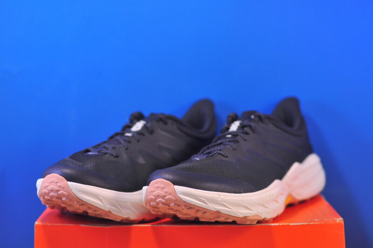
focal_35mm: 75
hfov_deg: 27.0
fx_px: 776
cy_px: 124
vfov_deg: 18.1
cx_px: 186
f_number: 2.2
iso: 250
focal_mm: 50
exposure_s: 1/320
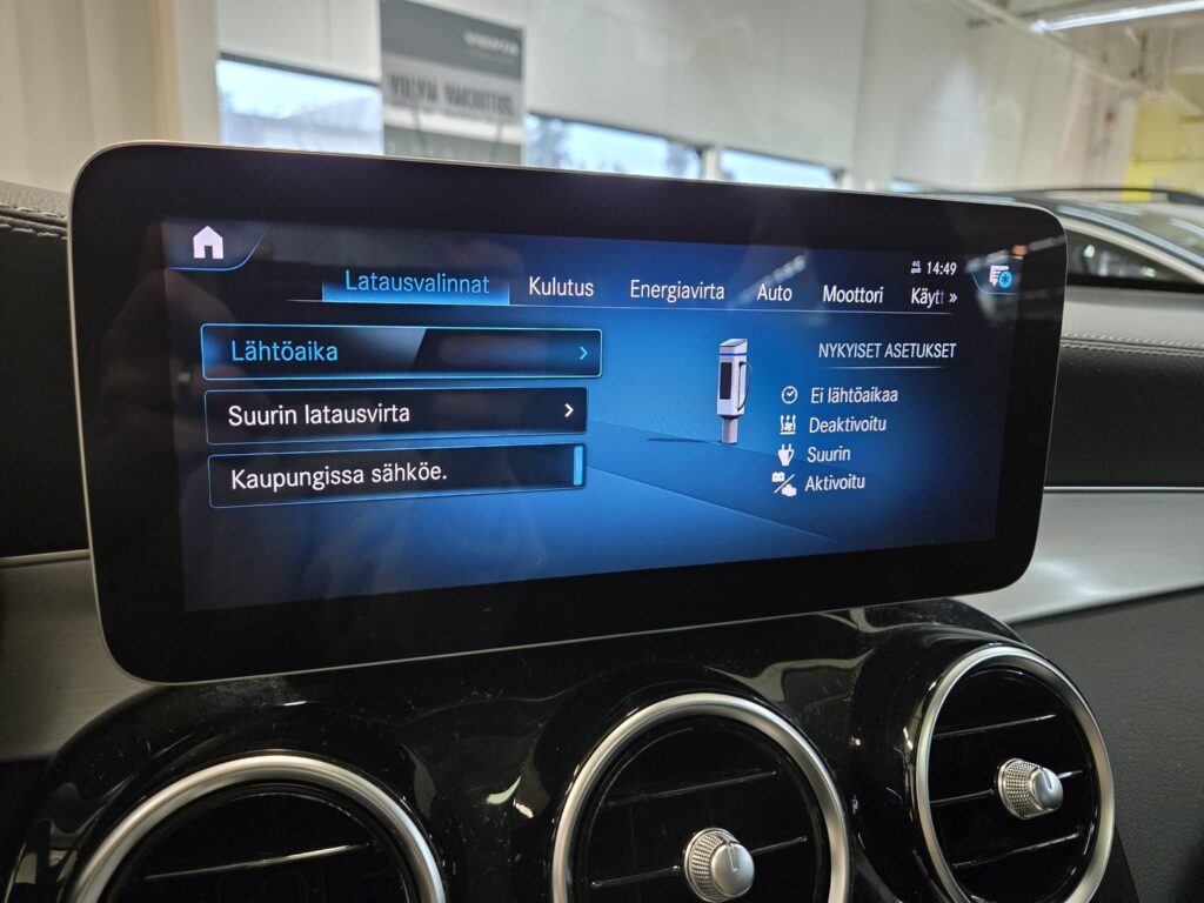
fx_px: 800
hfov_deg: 73.9
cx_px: 602
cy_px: 452
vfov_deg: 58.9
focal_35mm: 23
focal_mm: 5.4
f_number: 1.8
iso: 640
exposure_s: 1/100
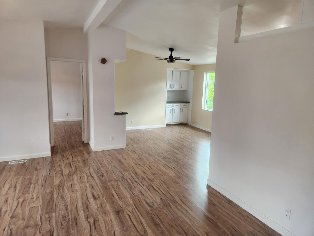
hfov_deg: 73.9
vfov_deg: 58.9
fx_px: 209
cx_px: 157
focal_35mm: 23
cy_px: 118
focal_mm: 5.4
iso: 125
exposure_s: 1/120
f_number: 1.8
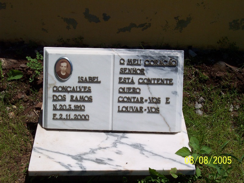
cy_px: 92
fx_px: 536
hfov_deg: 25.7
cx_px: 122
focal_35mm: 76
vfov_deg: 19.4
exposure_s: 1/1000
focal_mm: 16
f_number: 6.7
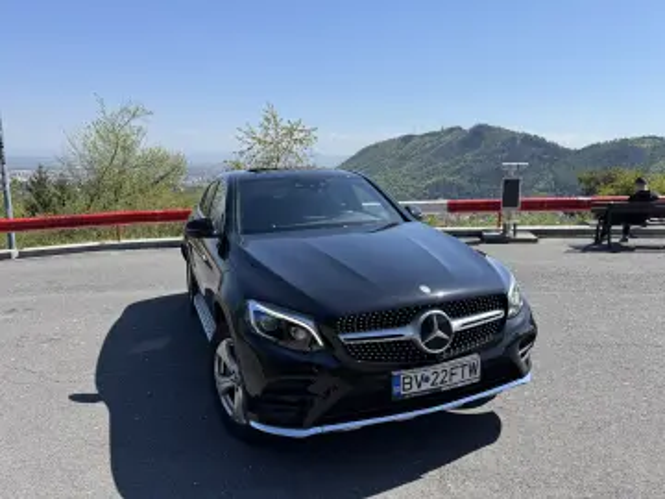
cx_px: 332
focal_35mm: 24
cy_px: 250
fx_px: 461
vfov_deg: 56.8
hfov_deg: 71.6
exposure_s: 1/4049
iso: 80
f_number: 1.78
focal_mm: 6.76
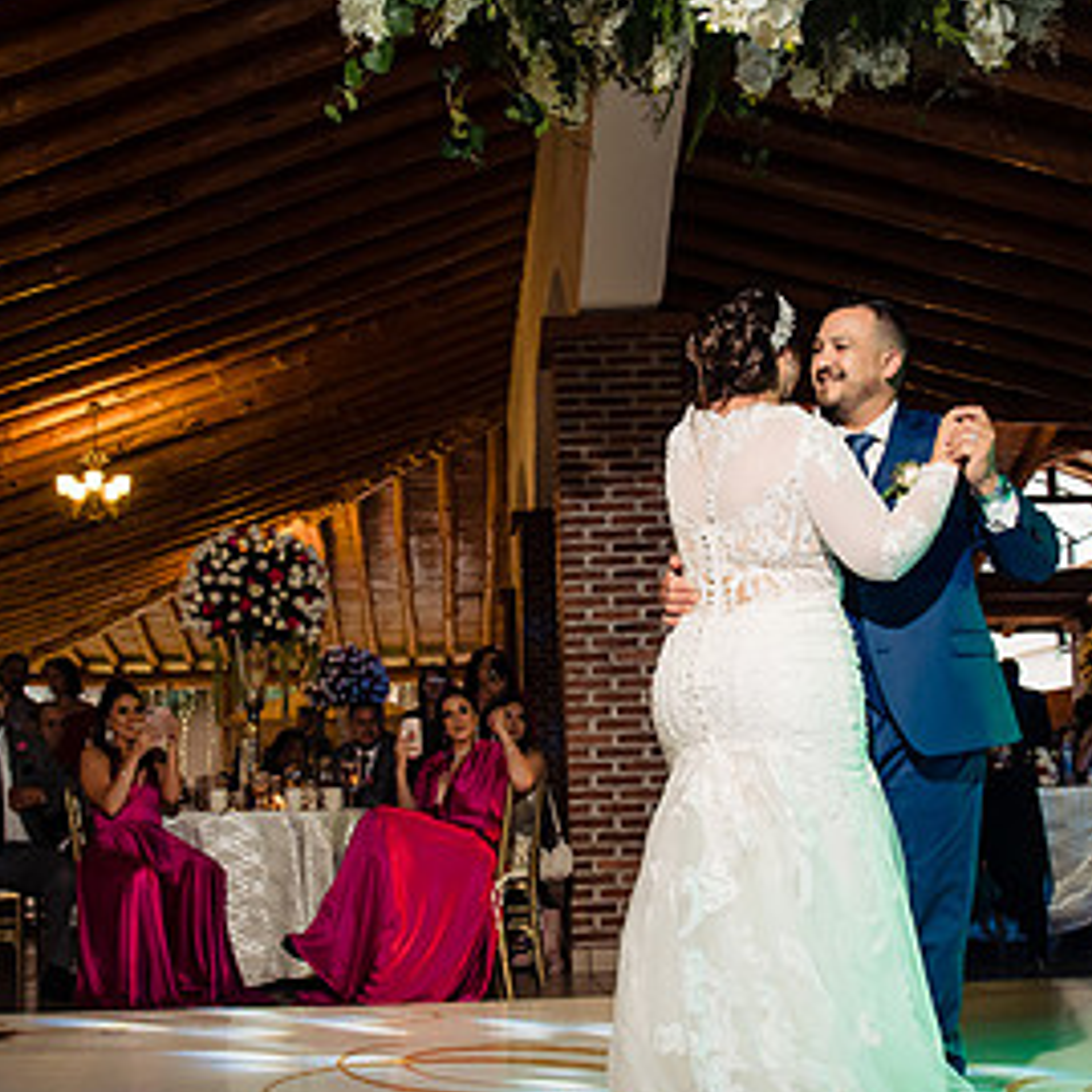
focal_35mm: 45
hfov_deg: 37.5
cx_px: 576
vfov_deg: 37.5
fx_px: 1606
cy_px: 509
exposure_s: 1/125
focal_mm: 24
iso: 2000
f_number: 6.3
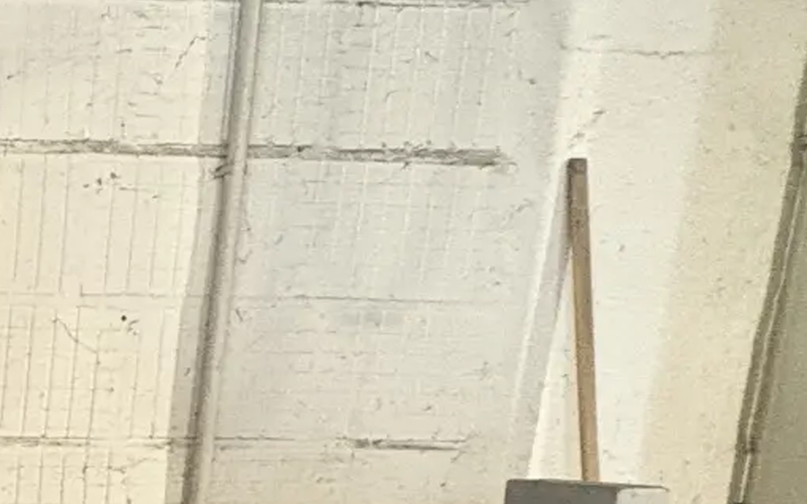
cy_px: 628
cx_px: -400
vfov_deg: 21.3
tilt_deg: -10.4
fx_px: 1231
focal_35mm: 56
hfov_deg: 26.4
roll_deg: -0.7
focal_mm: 2.22
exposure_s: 1/50
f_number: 2.2
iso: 800
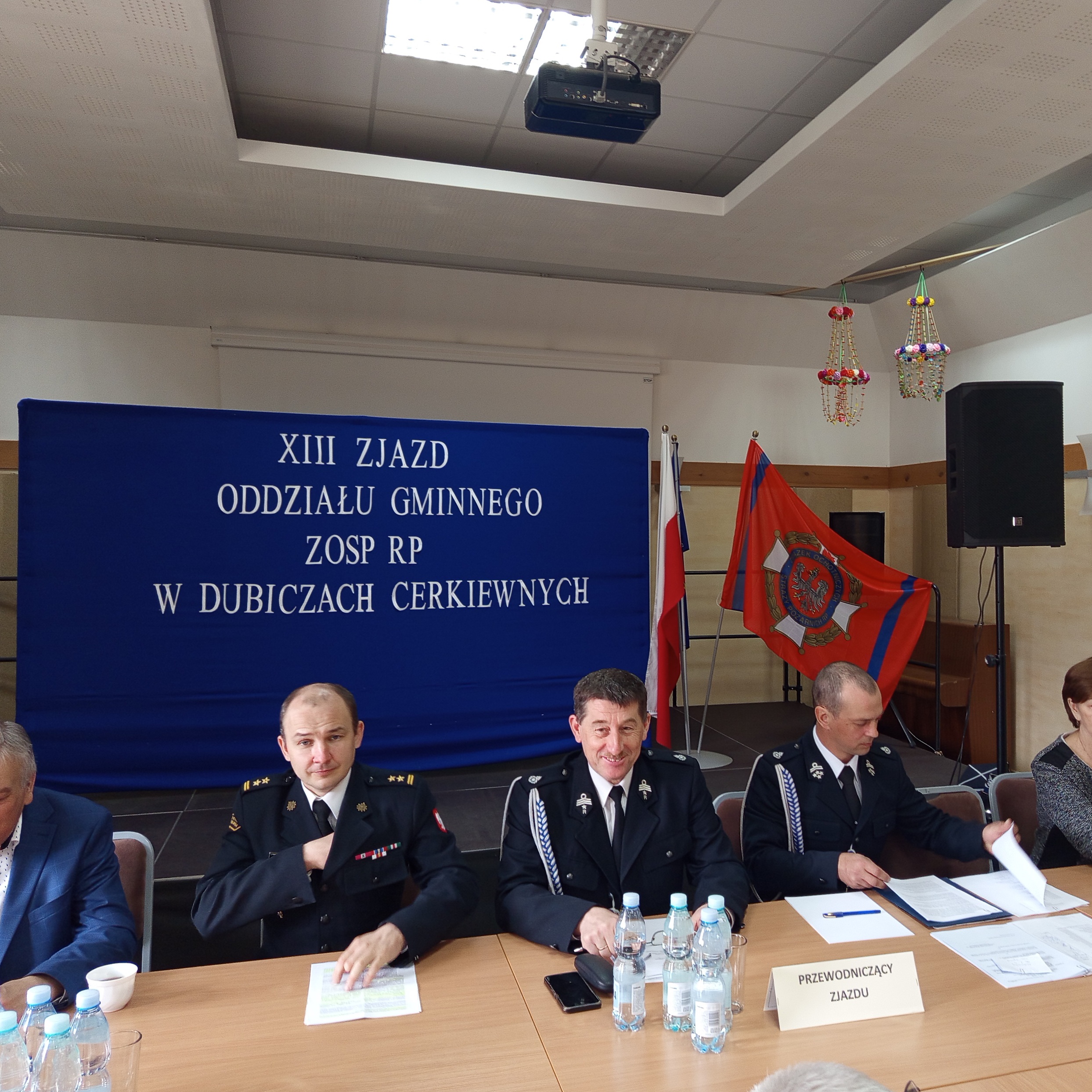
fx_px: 1035
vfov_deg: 55.6
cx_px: 669
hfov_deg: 55.1
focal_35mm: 29
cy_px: 546
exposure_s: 1/50
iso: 439
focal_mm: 5.24
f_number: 1.7
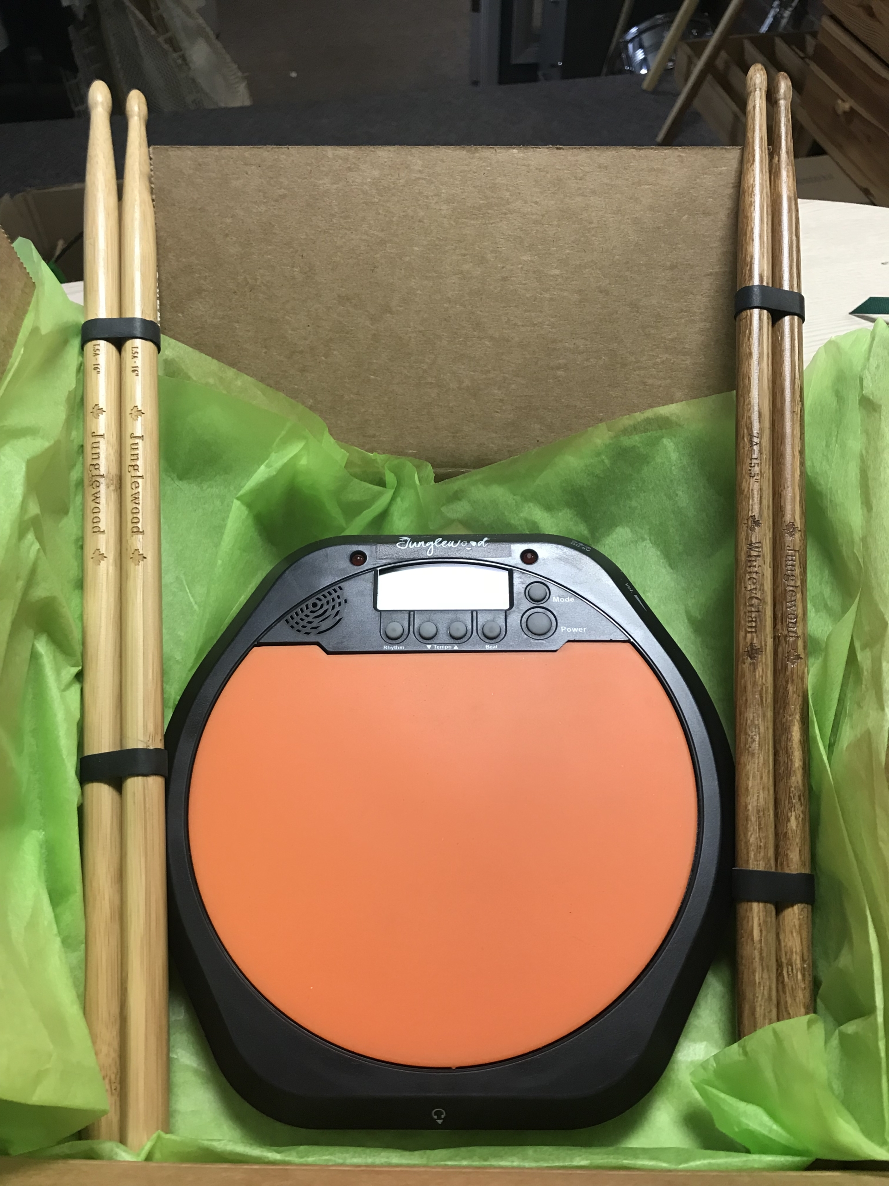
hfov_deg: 49.7
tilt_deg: -50.3
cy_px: 593
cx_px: 444
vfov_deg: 63.4
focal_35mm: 28
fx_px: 959
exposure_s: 1/17
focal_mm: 3.99
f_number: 1.8
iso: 40
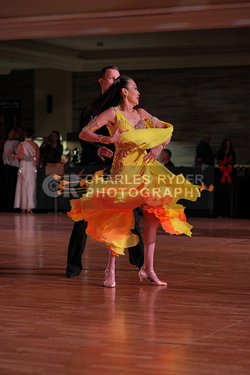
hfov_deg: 14.0
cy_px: 188
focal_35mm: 98
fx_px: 1020
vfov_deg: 20.8
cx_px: 125
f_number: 4
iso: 1250
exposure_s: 1/500
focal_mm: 98
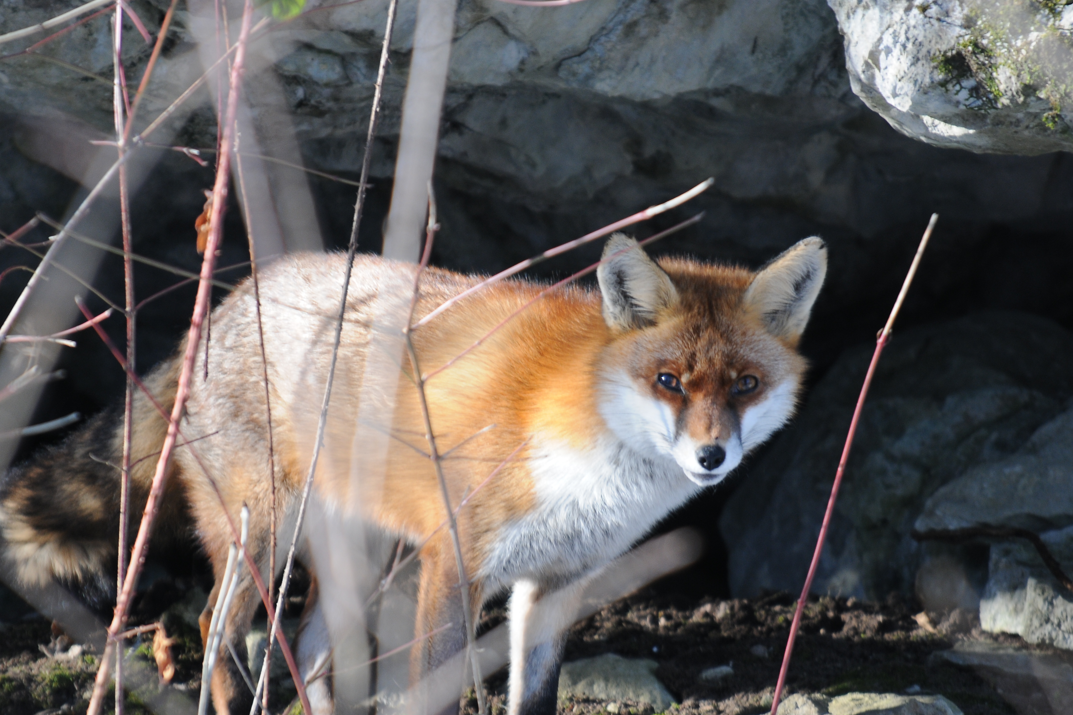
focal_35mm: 680
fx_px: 20265
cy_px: 397
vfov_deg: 2.0
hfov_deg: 3.0
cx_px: 559
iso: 320
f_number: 6.3
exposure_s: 1/160
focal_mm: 400
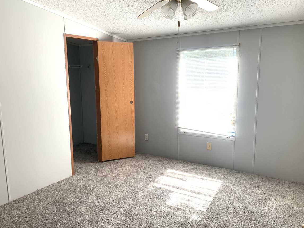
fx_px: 255
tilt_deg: -10.5
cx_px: 144
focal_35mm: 29
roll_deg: +0.3
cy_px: 118
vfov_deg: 48.2
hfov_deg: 61.6
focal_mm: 4.25
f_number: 1.8
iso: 50
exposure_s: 1/121
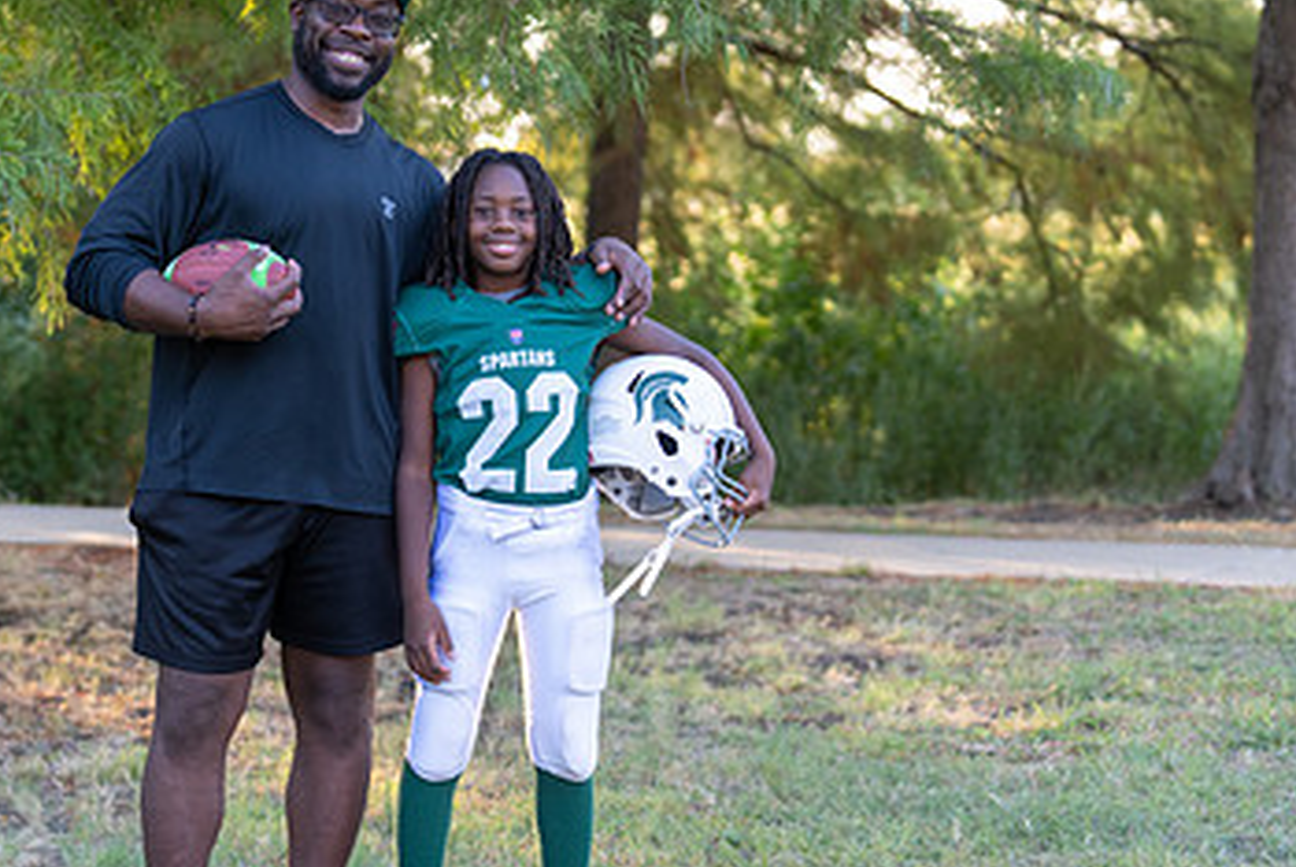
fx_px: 4179
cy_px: 406
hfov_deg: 17.6
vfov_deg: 11.8
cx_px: 400
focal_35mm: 116
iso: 320
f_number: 2.8
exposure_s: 1/320
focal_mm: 70
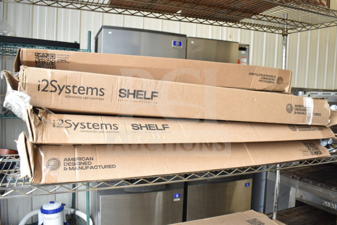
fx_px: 281
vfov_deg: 43.6
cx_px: 168
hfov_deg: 61.9
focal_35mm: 30
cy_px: 112
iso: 220
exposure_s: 1/30
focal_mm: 20
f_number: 3.5
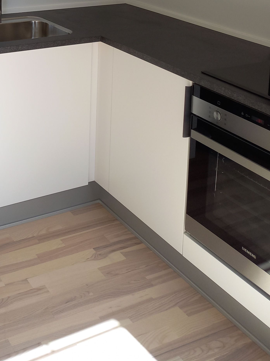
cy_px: -22
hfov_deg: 26.0
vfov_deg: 32.0
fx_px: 562
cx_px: 21
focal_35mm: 54
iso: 50
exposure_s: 1/140
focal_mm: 4.65
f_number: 1.8
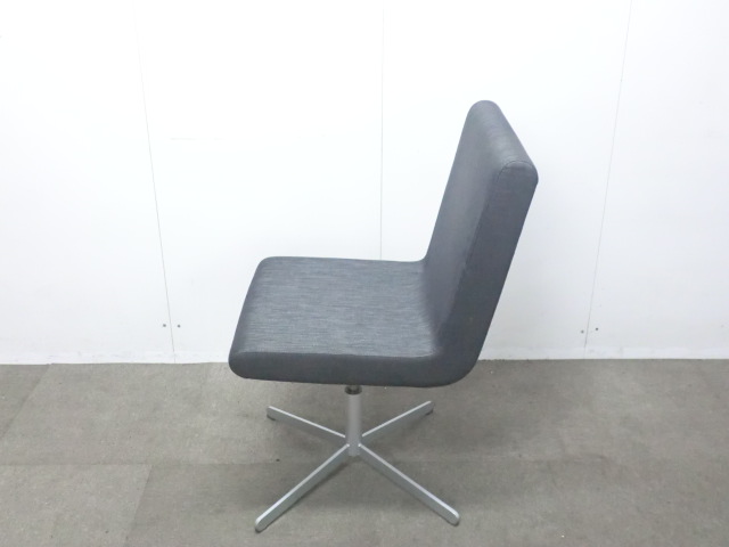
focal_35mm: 38
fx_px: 800
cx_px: 364
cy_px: 274
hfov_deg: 49.0
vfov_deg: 37.7
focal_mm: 6.9
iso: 800
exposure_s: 1/30
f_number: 3.9
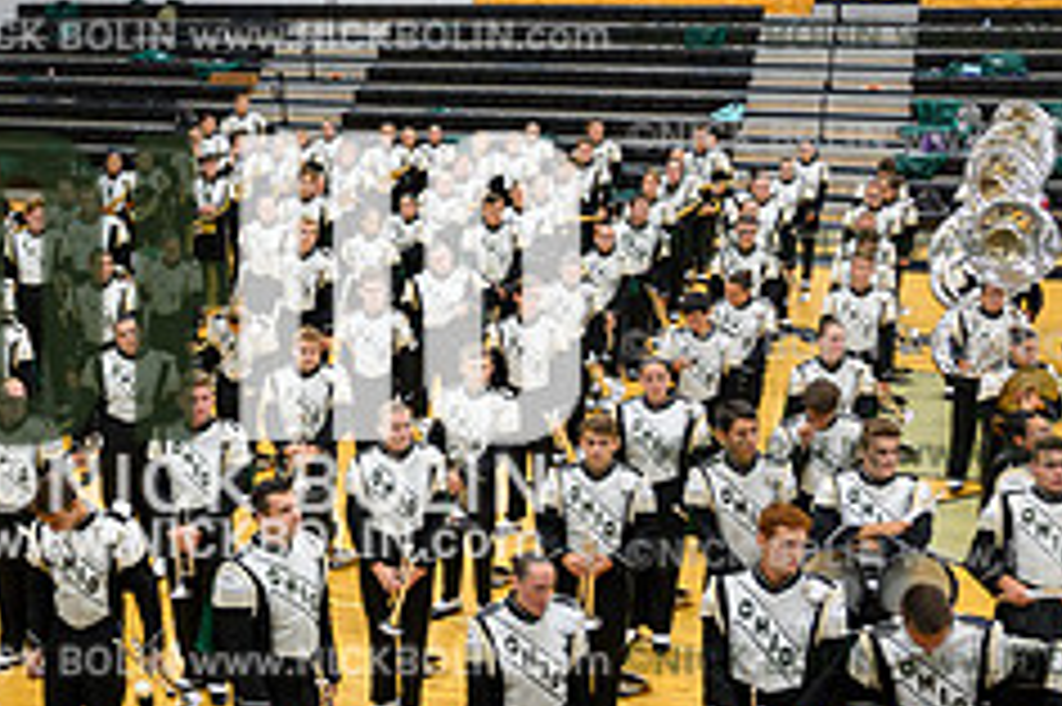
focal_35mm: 59
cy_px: 346
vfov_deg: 23.0
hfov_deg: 33.3
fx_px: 1739
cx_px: 261
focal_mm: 24
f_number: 4.5
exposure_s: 1/50
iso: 800
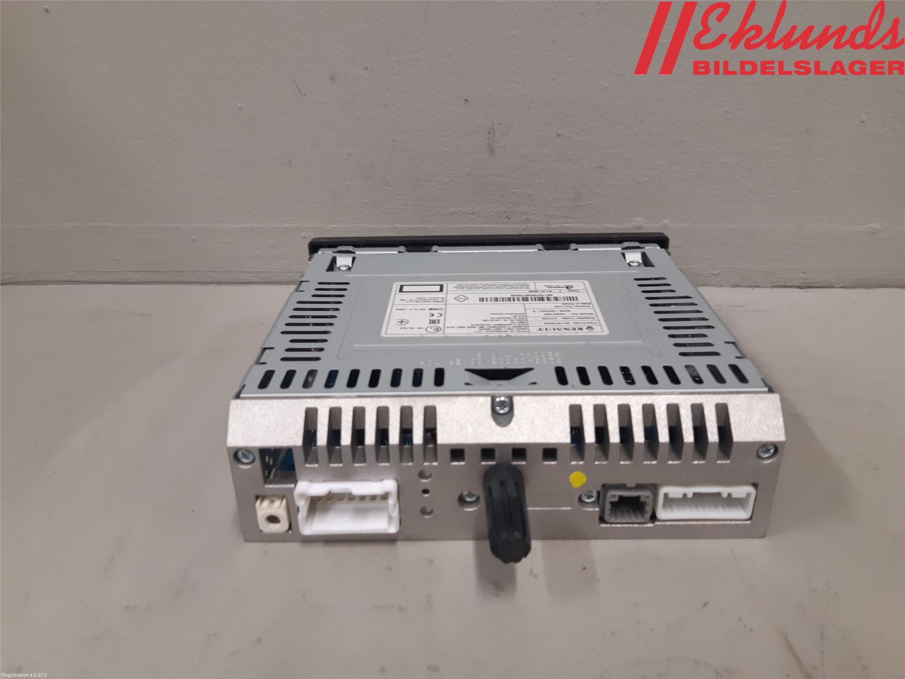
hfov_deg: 67.3
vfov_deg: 53.1
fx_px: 680
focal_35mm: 26
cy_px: 340
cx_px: 452
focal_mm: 3.93
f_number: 1.7
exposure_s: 1/50
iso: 100
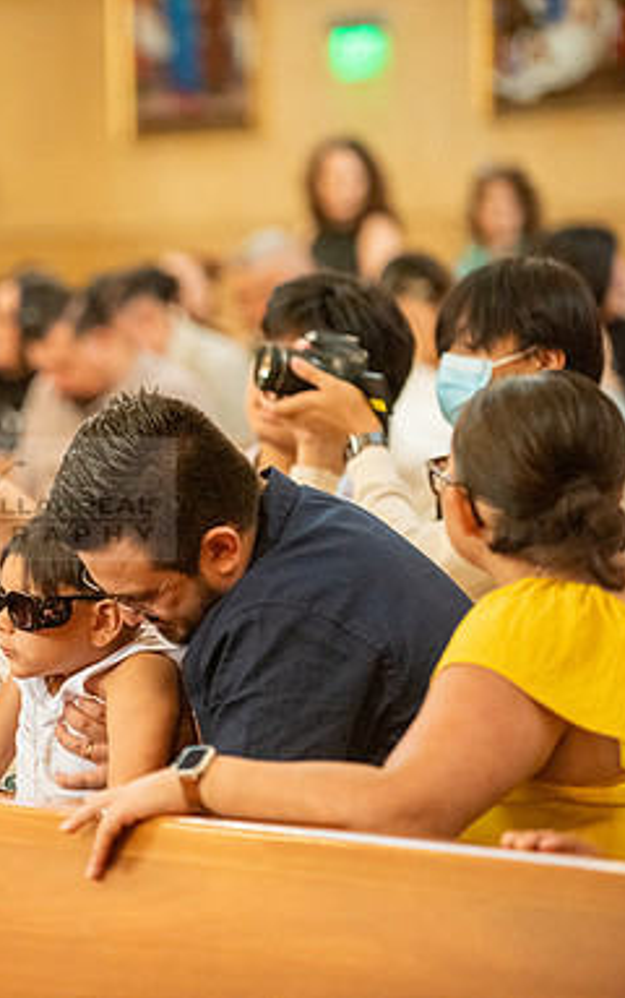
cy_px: 499
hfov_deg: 6.1
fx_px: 5876
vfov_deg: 9.7
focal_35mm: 216
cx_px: -44
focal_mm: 140
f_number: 2.8
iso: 2000
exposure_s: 1/100
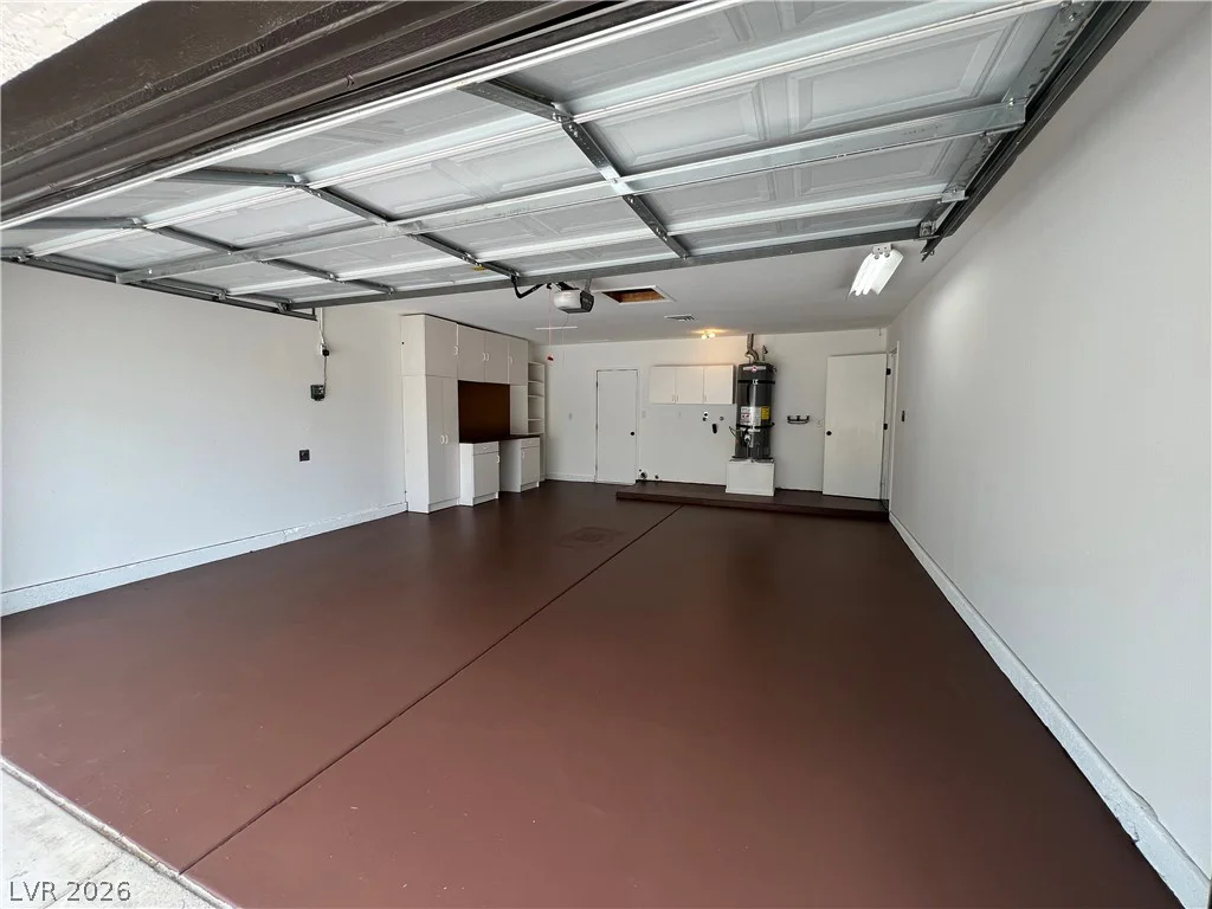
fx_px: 455
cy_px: 454
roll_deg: -0.1
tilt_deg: -5.0
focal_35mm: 13
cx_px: 606
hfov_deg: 106.2
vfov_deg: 89.9
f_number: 1.8
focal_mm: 1.57
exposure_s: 1/120
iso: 40
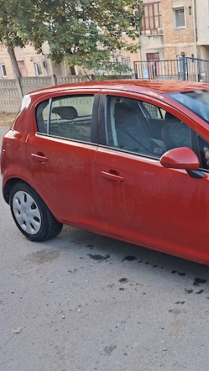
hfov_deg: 30.8
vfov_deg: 58.0
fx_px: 335
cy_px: 183
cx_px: 232
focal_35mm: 34
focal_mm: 5.54
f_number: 1.8
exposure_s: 1/151
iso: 50
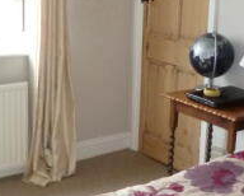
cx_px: 168
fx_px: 513
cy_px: 69
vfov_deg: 21.5
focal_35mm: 71
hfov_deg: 26.5
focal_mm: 4.3
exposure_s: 1/60
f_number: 2.5
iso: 250
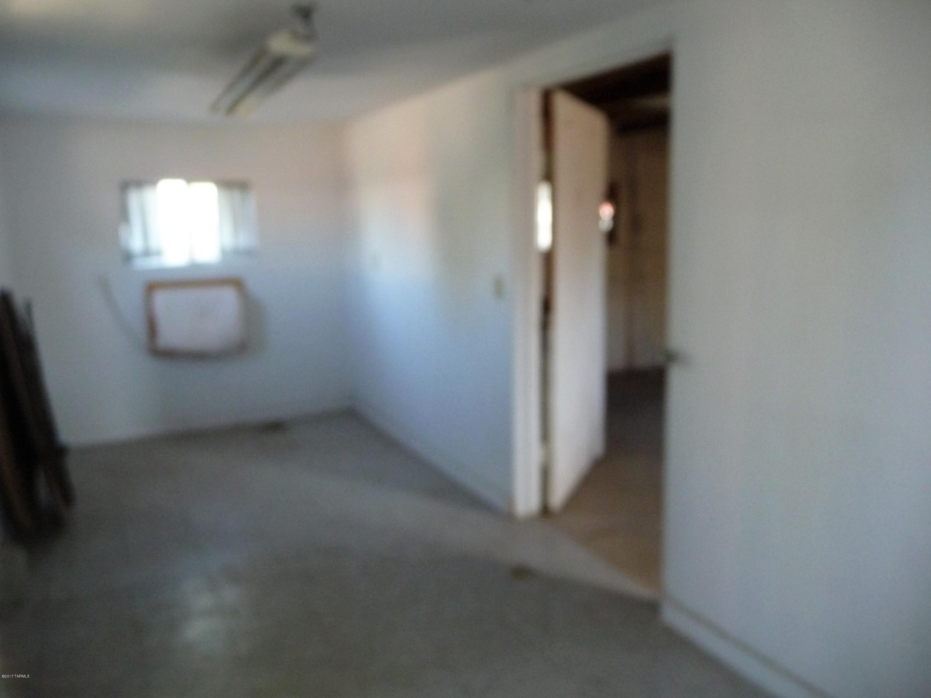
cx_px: 466
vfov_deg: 49.7
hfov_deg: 63.4
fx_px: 753
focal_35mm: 28
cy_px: 349
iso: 400
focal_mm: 4.7
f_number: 3.3
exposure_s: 1/30
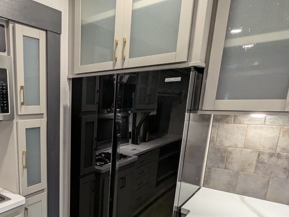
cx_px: 54
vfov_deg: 49.7
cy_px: 158
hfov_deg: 59.6
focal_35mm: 27
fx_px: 226
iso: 132
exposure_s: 1/31
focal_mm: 2.35
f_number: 2.2
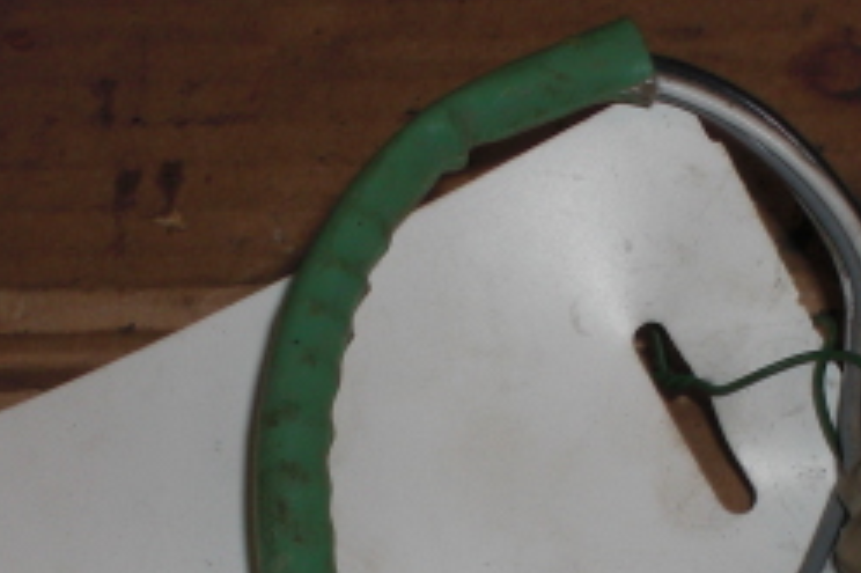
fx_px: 2438
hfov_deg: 19.9
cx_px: 594
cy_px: 754
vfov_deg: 12.9
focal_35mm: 102
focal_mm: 6.3
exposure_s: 1/30
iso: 64
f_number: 5.6
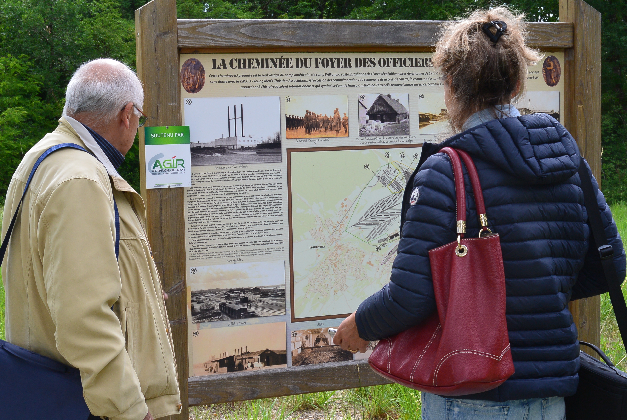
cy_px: 210
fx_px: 1081
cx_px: 314
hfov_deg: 32.3
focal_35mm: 62
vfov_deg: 22.0
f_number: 5.3
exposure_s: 1/125
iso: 200
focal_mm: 23.1
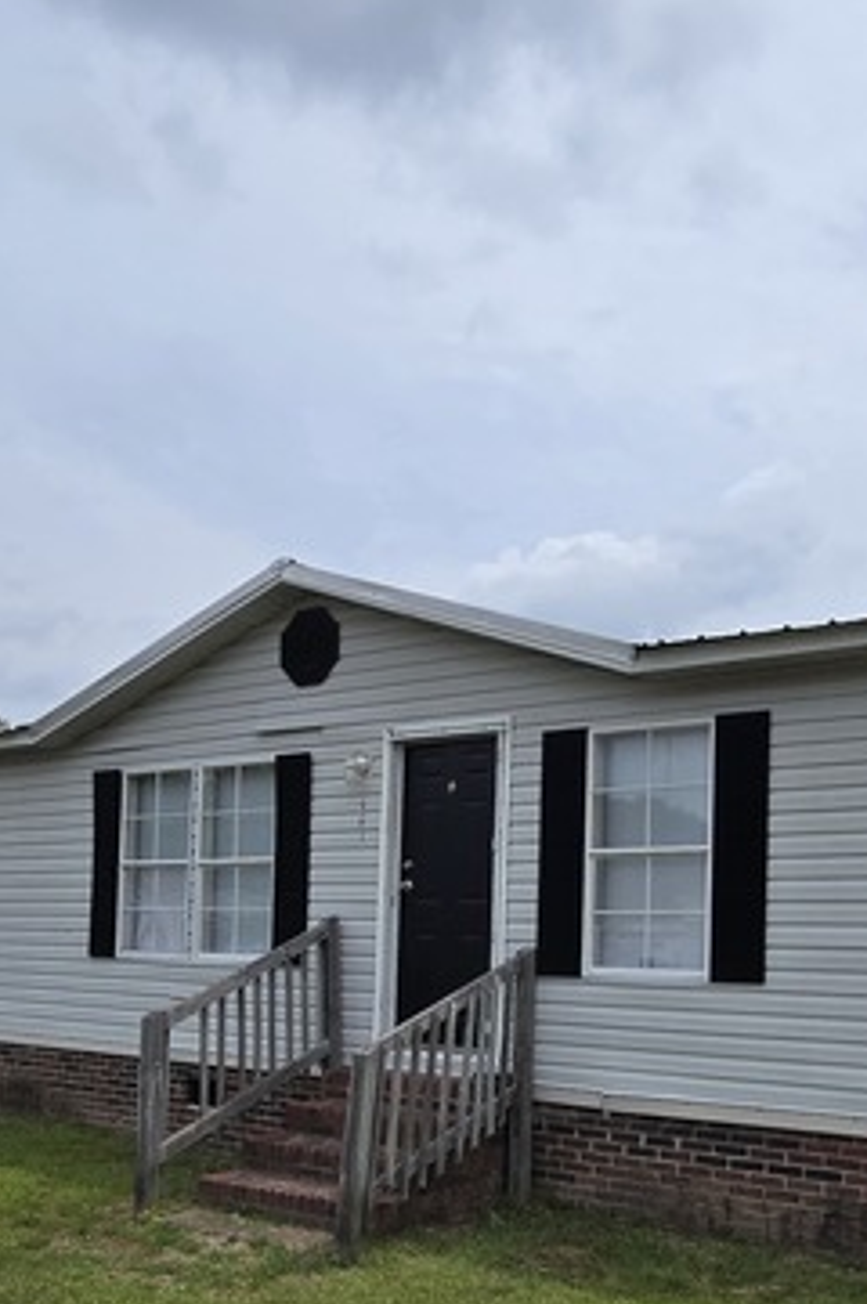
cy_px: 925
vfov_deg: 59.7
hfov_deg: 43.0
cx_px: 574
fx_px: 1086
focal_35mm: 30
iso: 50
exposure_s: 1/4302
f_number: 2.2
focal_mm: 2.2
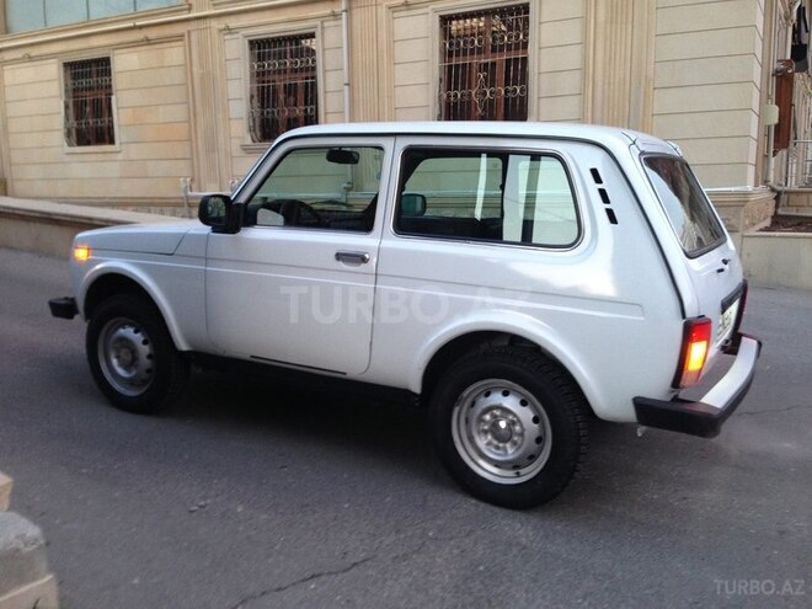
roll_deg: +1.2
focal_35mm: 33
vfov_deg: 42.9
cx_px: 406
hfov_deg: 55.4
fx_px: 774
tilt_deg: -9.5
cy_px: 304
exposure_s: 1/20
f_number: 2.4
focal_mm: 4.12
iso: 125
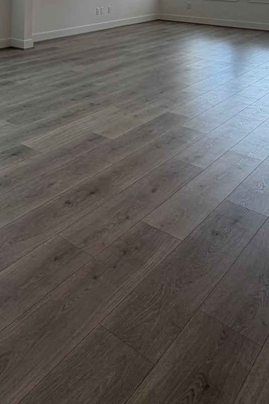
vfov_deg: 45.6
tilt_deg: -7.6
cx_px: -52
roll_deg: -0.8
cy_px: 21
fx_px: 415
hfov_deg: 30.6
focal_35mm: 37
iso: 50
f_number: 2.2
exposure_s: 1/120
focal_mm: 2.22
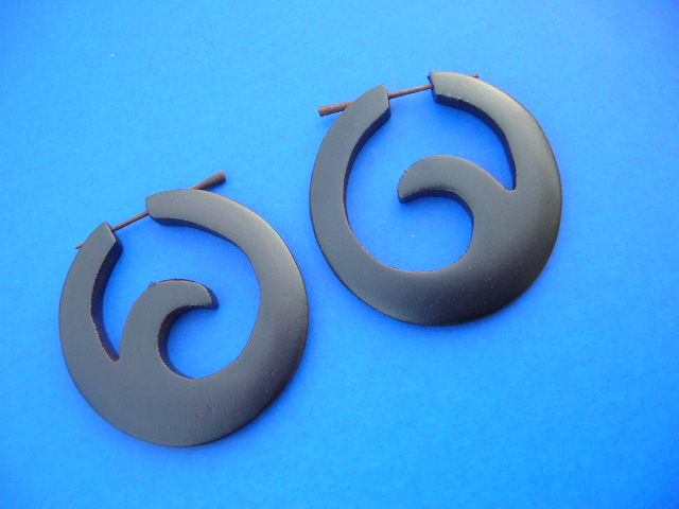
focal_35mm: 35
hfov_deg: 52.6
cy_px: 254
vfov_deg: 40.7
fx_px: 687
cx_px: 340
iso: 50
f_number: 2.8
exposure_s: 1/51.2
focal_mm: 5.8
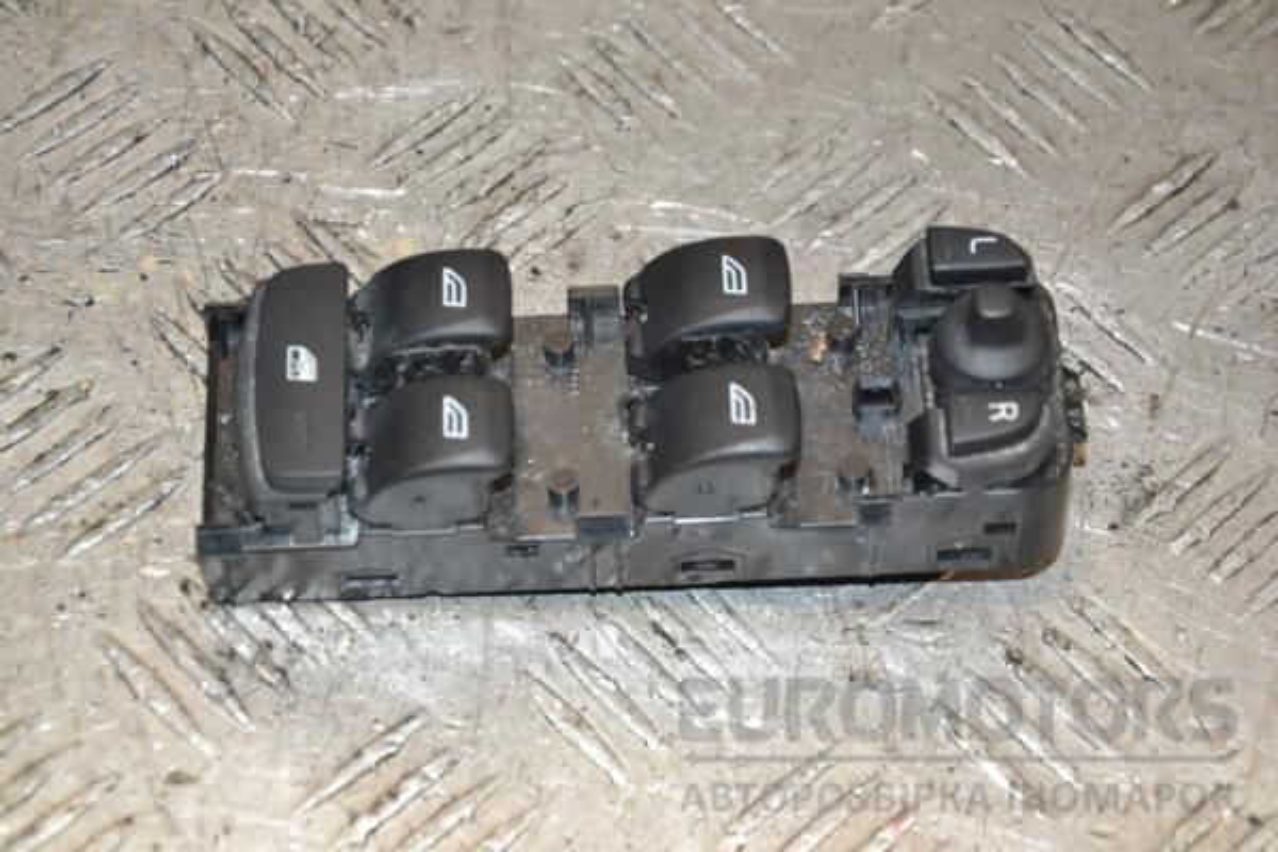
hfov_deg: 19.5
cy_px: 426
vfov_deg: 13.0
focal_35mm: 105
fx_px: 3727
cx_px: 639
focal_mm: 70
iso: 800
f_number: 6.3
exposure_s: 1/200
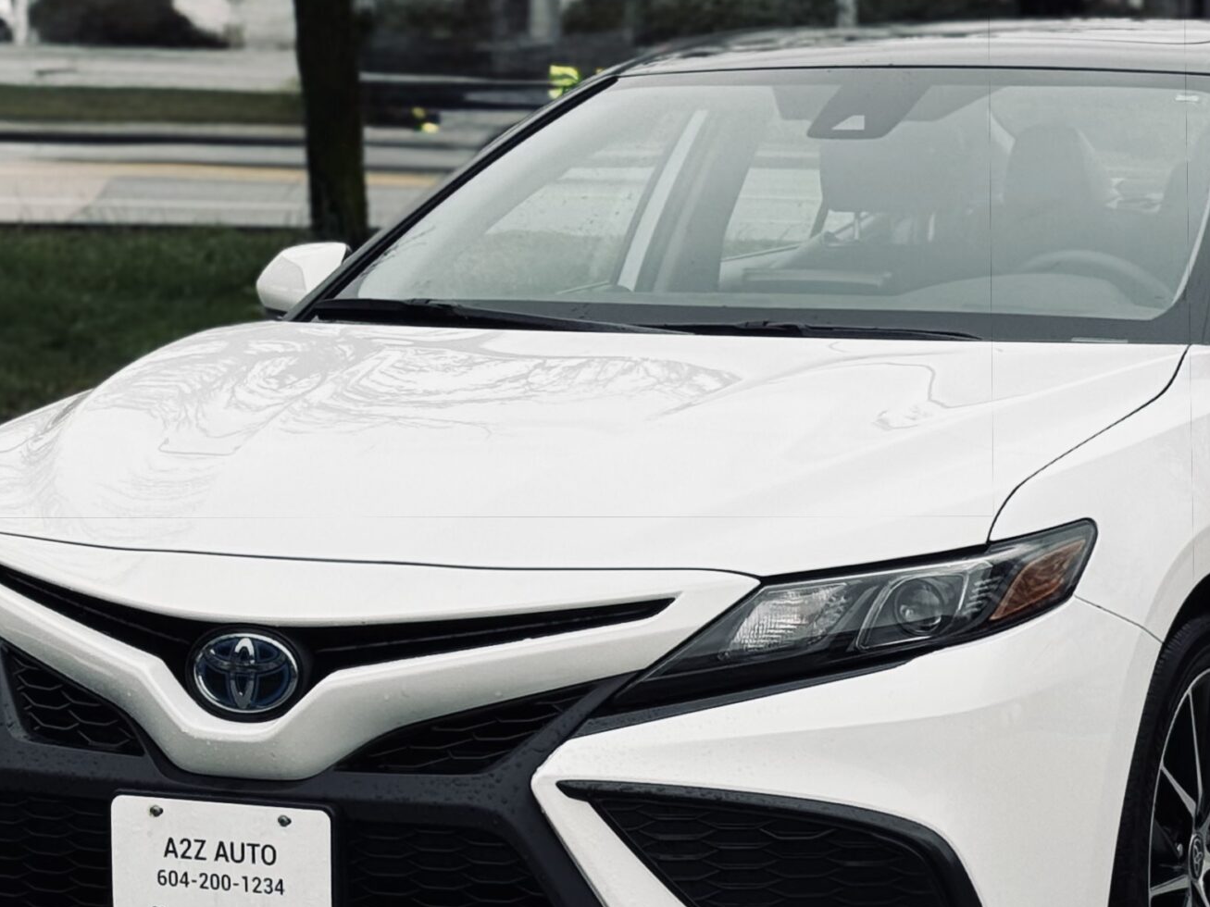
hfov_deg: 20.8
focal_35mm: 94
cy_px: 437
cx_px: 740
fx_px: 3285
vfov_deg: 15.7
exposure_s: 1/232
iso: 64
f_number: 1.78
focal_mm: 6.76
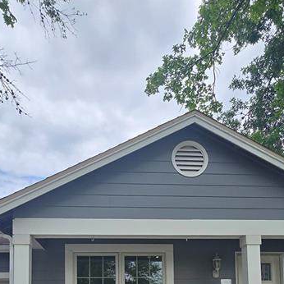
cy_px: 287
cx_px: 134
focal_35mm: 34
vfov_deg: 41.7
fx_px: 316
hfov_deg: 48.4
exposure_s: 1/2105
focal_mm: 2.2
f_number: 2.2
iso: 50
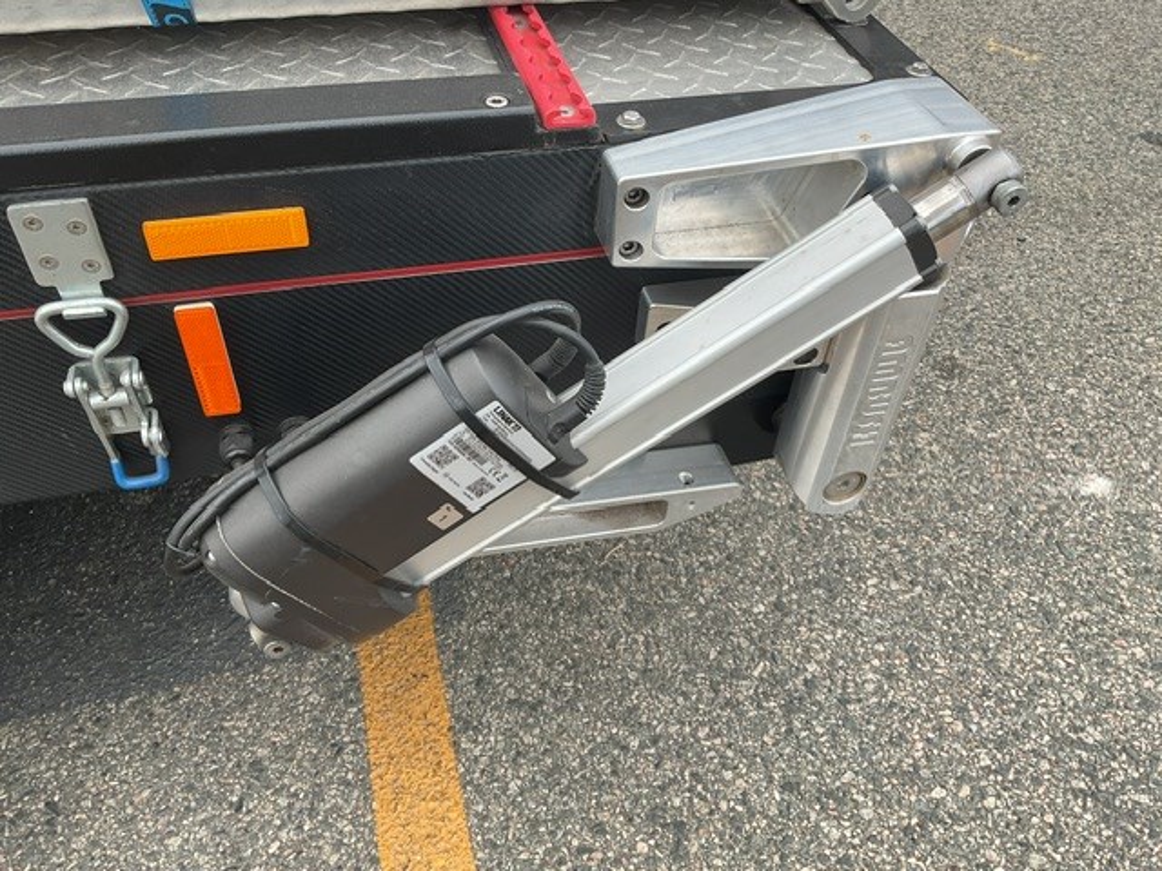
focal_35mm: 29
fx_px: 973
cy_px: 436
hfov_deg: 61.7
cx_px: 581
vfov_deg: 48.2
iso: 16
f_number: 1.8
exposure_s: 1/545
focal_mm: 3
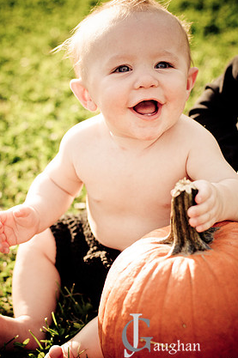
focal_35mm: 81
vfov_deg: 25.1
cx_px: 121
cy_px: 185
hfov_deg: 16.8
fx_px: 805
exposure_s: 1/3200
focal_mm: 50
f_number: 2.8
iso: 640
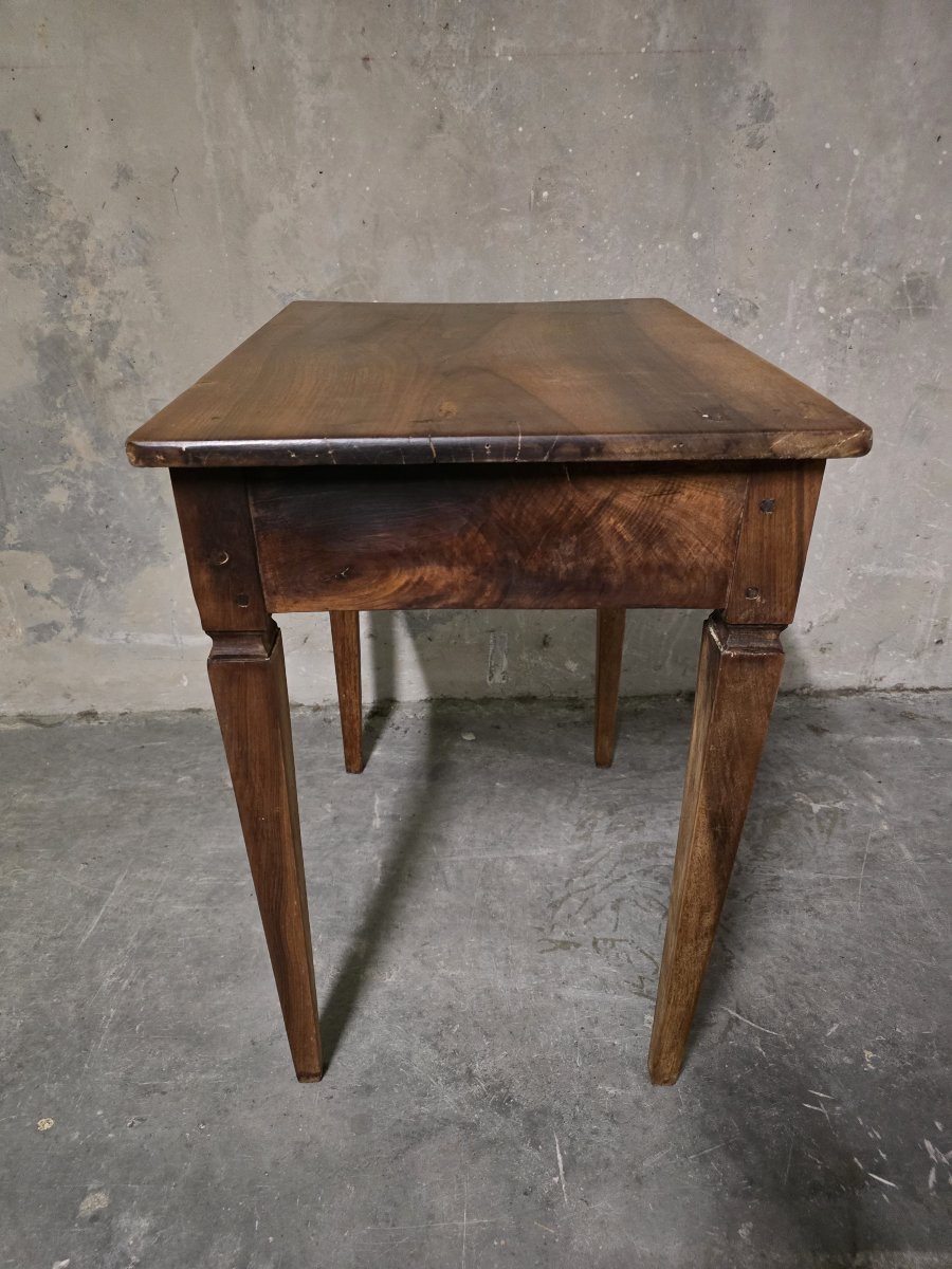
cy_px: 634
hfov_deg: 58.9
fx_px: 843
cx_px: 476
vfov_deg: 73.9
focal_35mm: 23
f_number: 1.7
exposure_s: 1/33.3
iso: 1250
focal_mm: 6.3
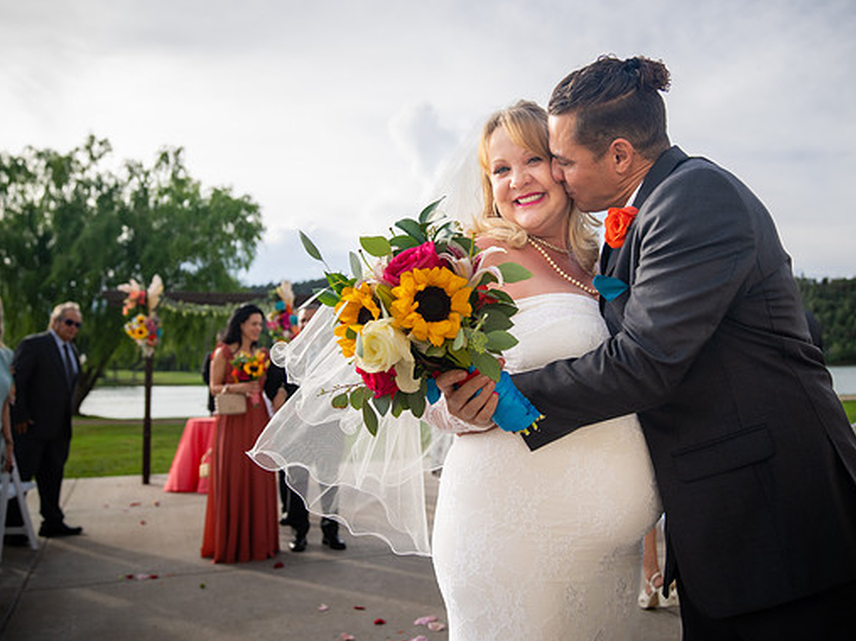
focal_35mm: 30
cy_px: 293
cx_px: 479
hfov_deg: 59.8
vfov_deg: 46.7
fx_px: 742
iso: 100
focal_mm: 24
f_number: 2.8
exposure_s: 1/800
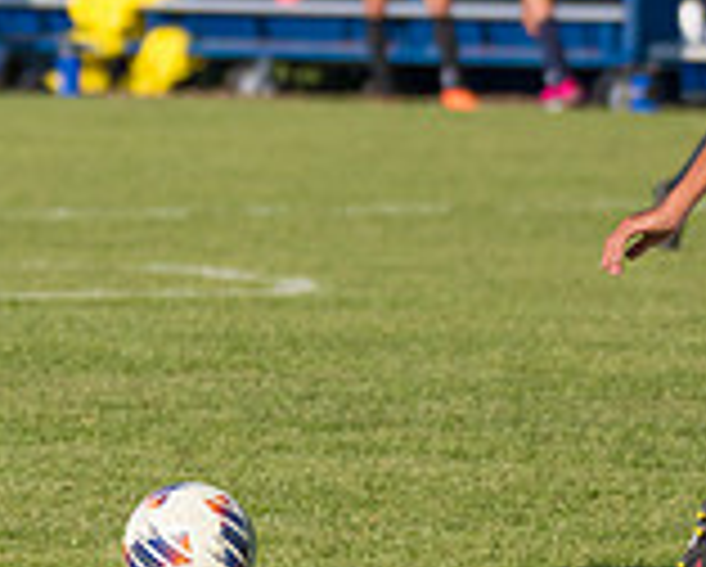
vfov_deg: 1.9
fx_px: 17406
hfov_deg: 2.3
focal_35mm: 832
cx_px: -256
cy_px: 178
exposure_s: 1/2000
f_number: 5.6
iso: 320
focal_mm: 240
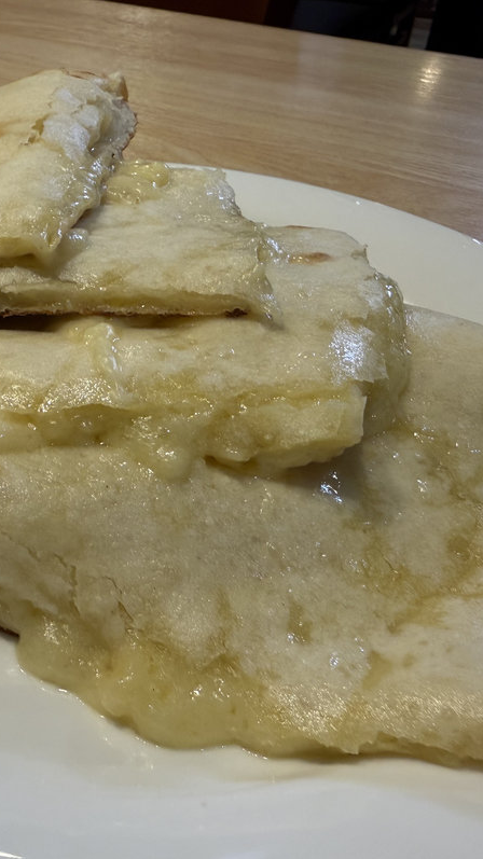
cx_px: 136
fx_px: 797
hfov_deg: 33.2
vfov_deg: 56.6
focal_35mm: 35
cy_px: 430
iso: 160
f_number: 2.2
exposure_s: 1/100
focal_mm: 2.22
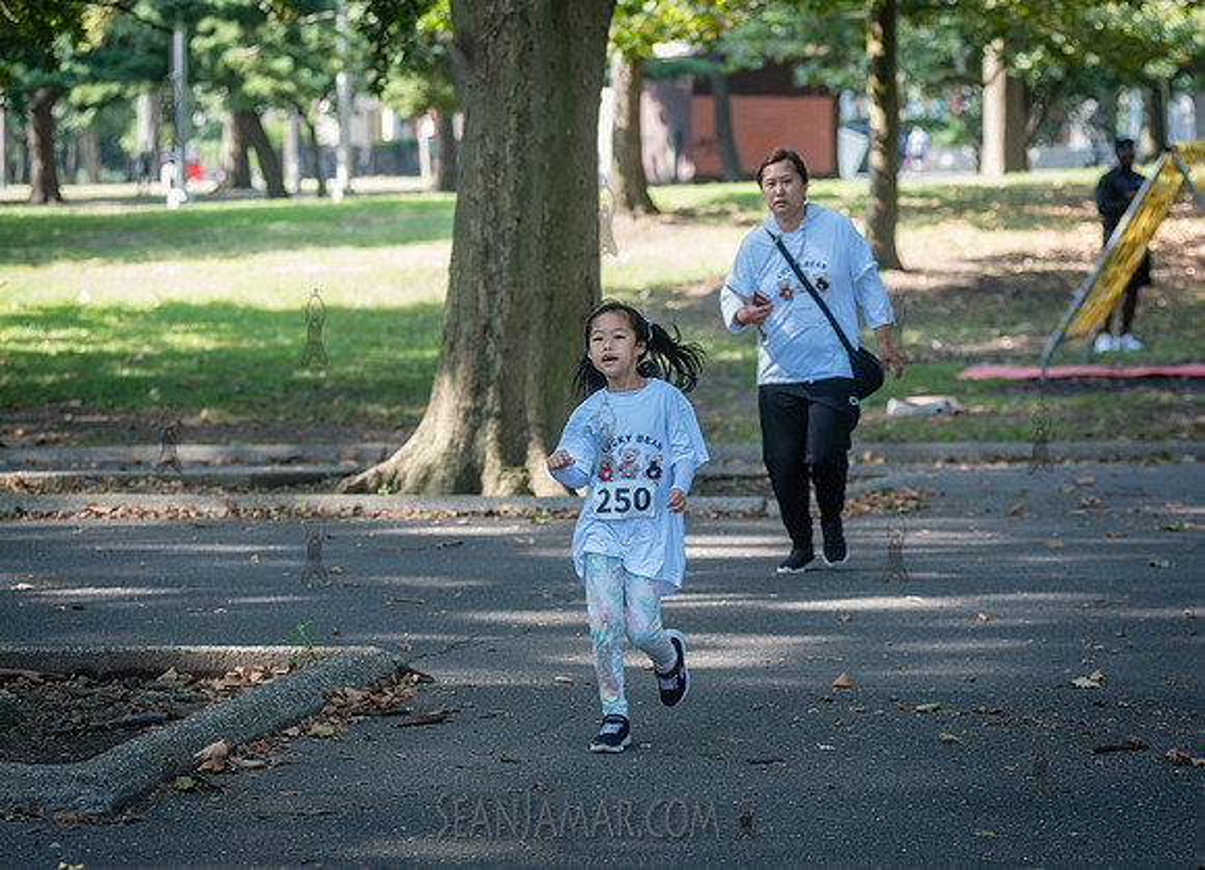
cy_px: 498
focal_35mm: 138
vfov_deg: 10.5
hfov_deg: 14.5
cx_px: 633
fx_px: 4731
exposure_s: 1/320
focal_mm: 112
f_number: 3.5
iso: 500
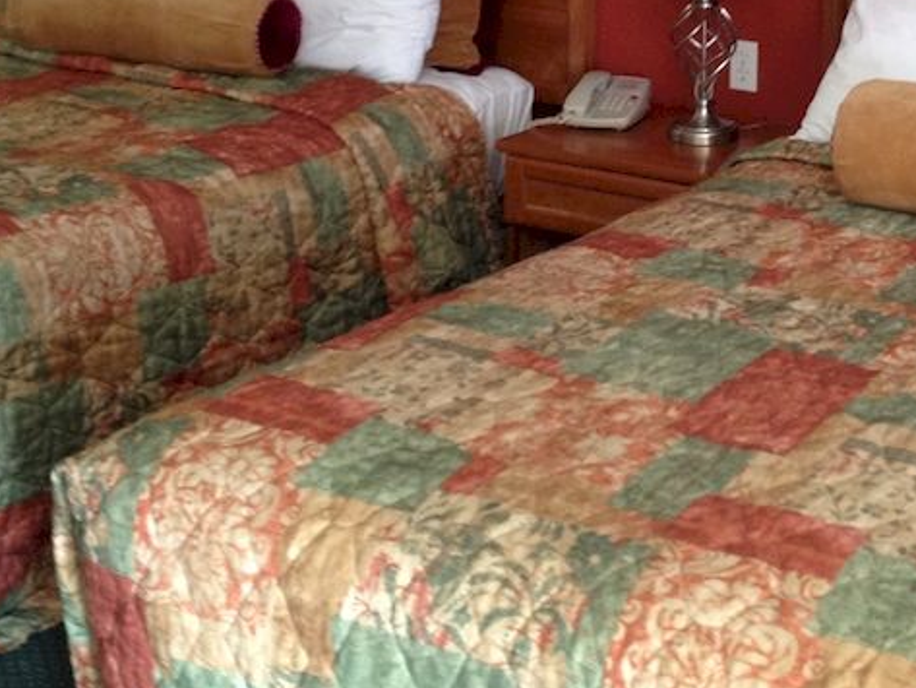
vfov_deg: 19.3
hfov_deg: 25.8
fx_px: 1959
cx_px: 759
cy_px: -8
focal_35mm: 74
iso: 125
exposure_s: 1/20
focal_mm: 4.28
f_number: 2.4
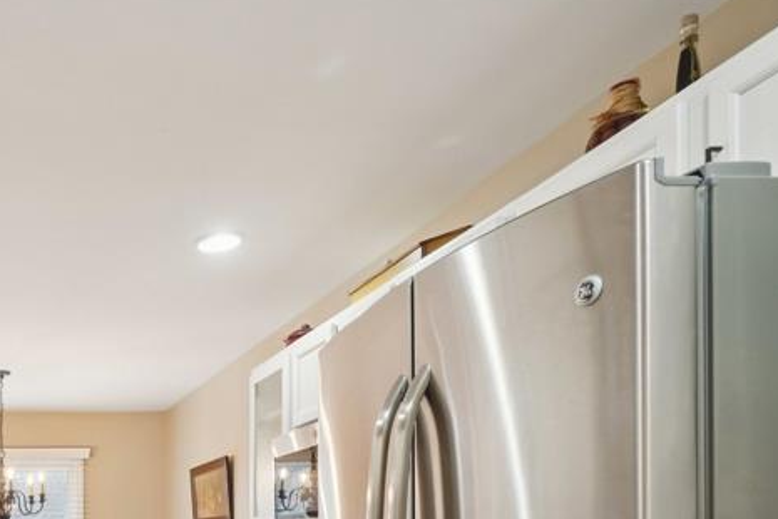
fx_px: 713
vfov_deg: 34.9
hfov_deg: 47.3
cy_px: 559
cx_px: -3
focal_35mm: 33
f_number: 8
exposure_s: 1/15
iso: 400
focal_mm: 10
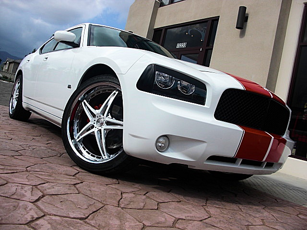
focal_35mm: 36
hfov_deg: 51.4
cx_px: 154
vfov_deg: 39.7
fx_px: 319
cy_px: 115
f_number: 7.9
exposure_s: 1/160
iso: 50
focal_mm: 6.3
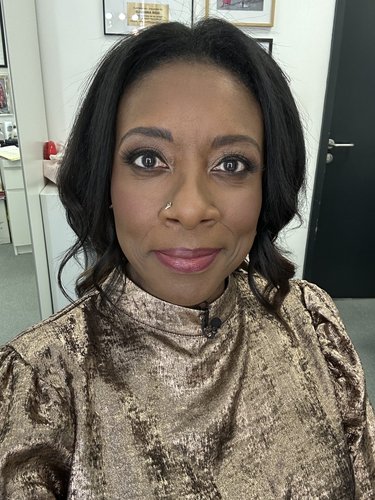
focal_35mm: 30
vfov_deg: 60.0
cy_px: 250
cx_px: 188
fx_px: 433
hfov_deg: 46.8
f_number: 1.9
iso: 160
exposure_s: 1/50
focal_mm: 2.69
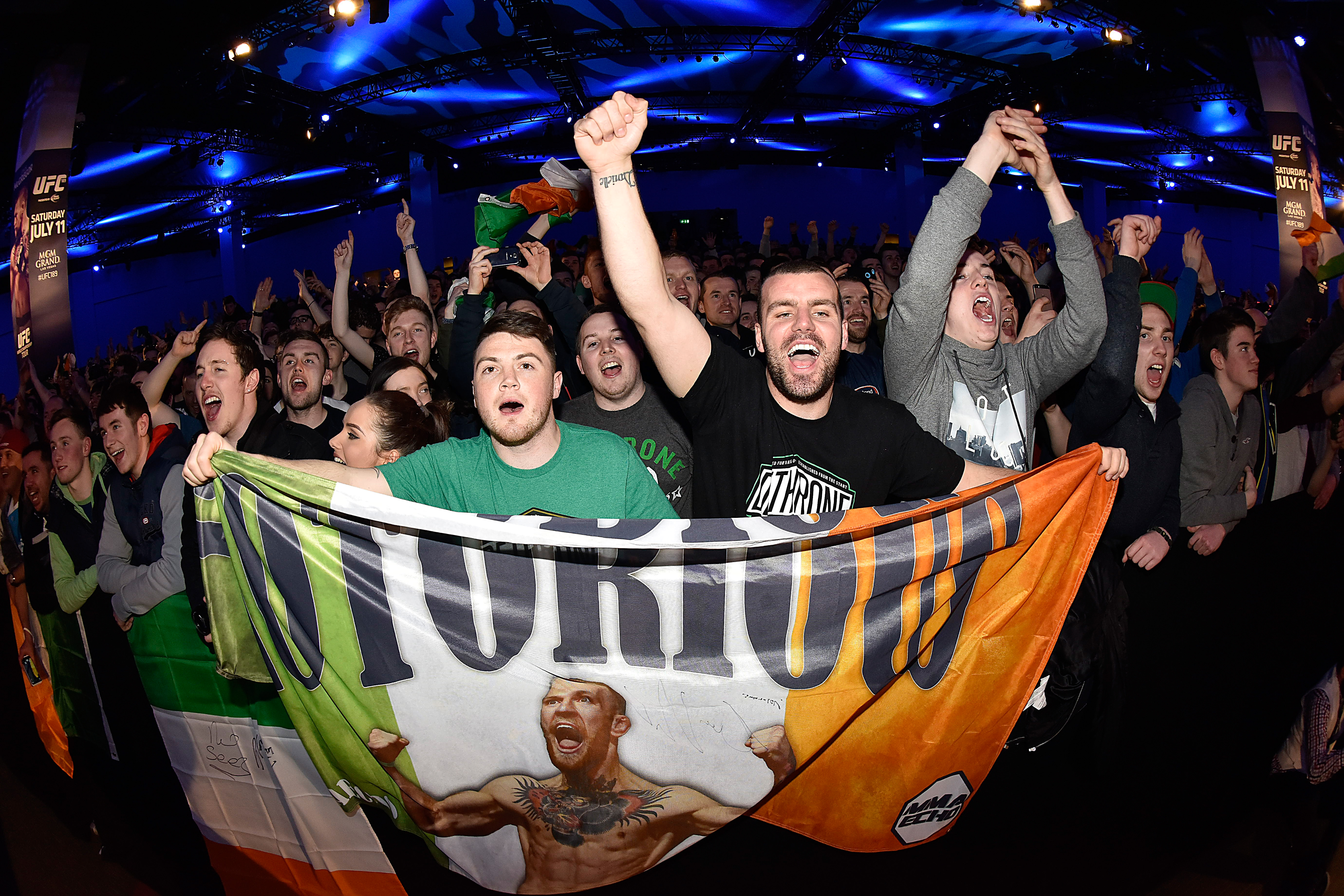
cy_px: 448
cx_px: 672
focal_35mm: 16
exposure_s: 1/200
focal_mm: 16
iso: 1250
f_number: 5.6
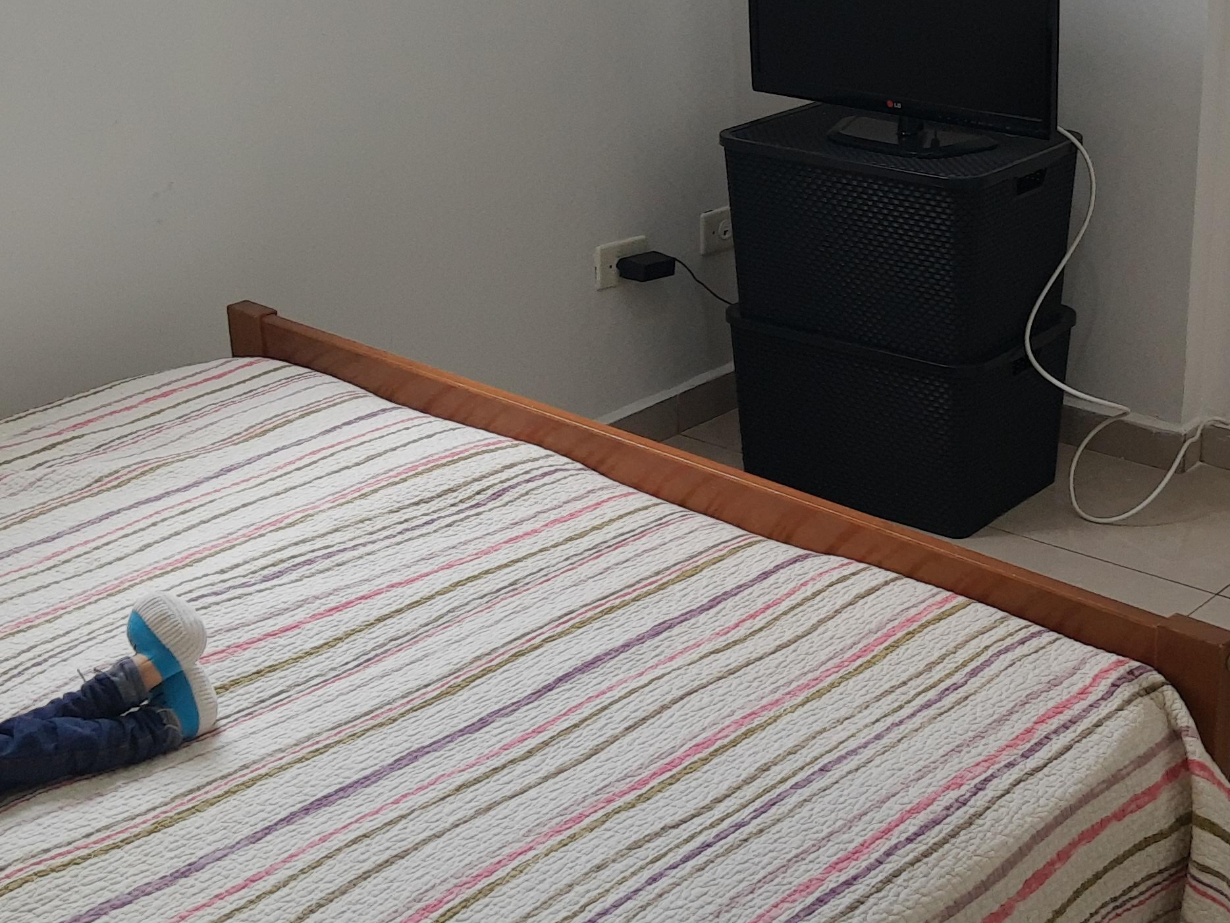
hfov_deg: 33.3
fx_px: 2025
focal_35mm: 57
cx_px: 874
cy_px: 378
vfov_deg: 25.6
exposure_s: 1/60
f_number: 1.8
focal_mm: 3.95
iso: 82
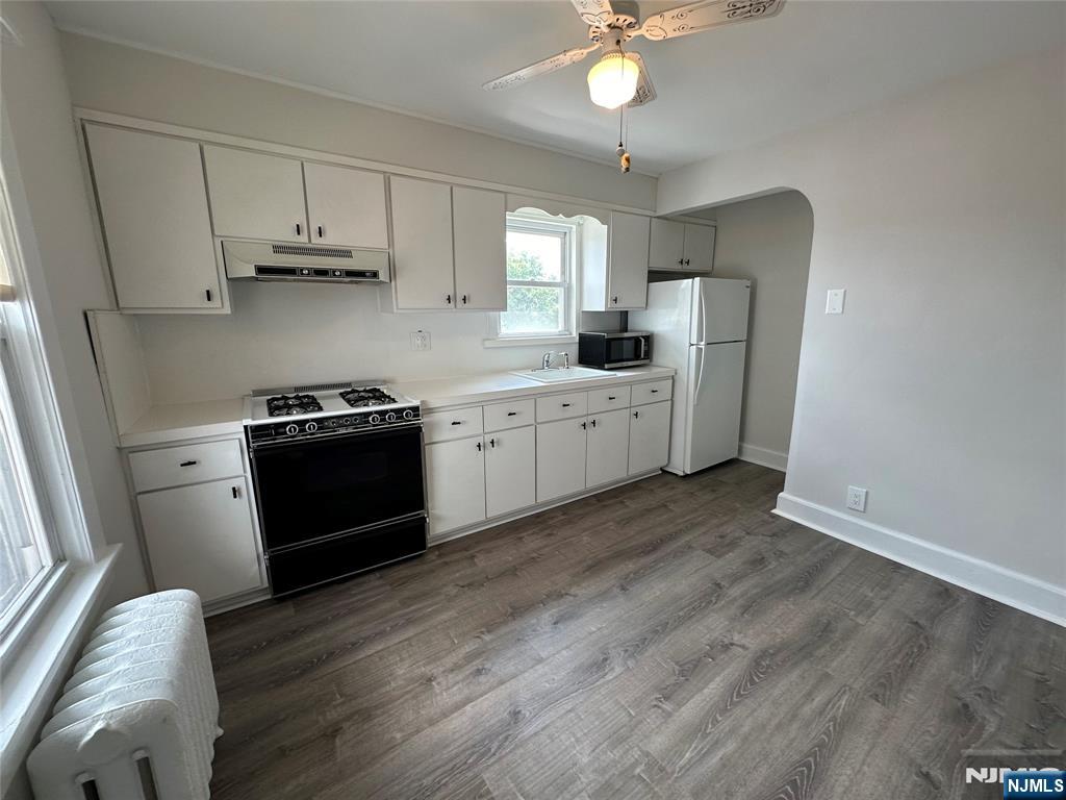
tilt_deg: -11.2
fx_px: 431
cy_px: 400
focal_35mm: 14
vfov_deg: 85.7
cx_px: 533
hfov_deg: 102.1
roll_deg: +0.2
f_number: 2.2
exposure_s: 1/120
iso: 80
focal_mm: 2.22
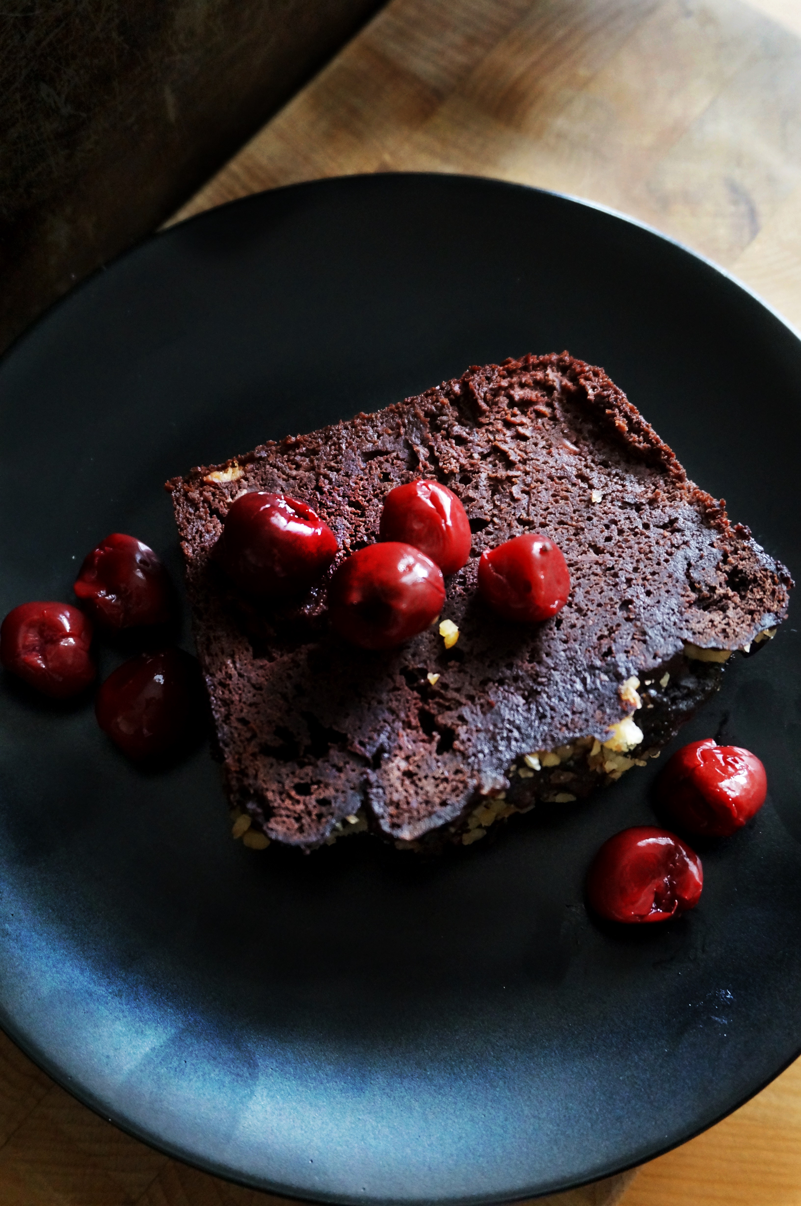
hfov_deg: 38.3
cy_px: 603
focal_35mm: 34
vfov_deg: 55.2
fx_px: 1154
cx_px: 400
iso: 3200
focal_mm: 23
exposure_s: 1/20
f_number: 4.5
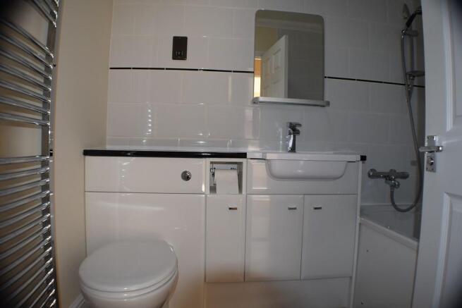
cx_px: 231
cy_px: 154
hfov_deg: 61.9
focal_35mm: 30
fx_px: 385
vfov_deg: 43.6
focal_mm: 20
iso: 800
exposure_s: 1/100
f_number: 5
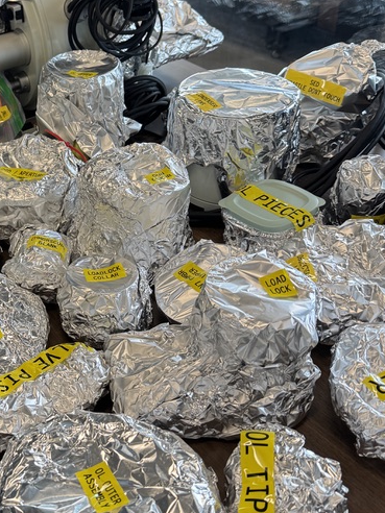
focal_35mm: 50
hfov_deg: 28.0
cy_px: 179
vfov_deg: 37.8
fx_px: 741
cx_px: 40
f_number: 1.78
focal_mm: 6.76
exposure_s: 1/197
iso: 64
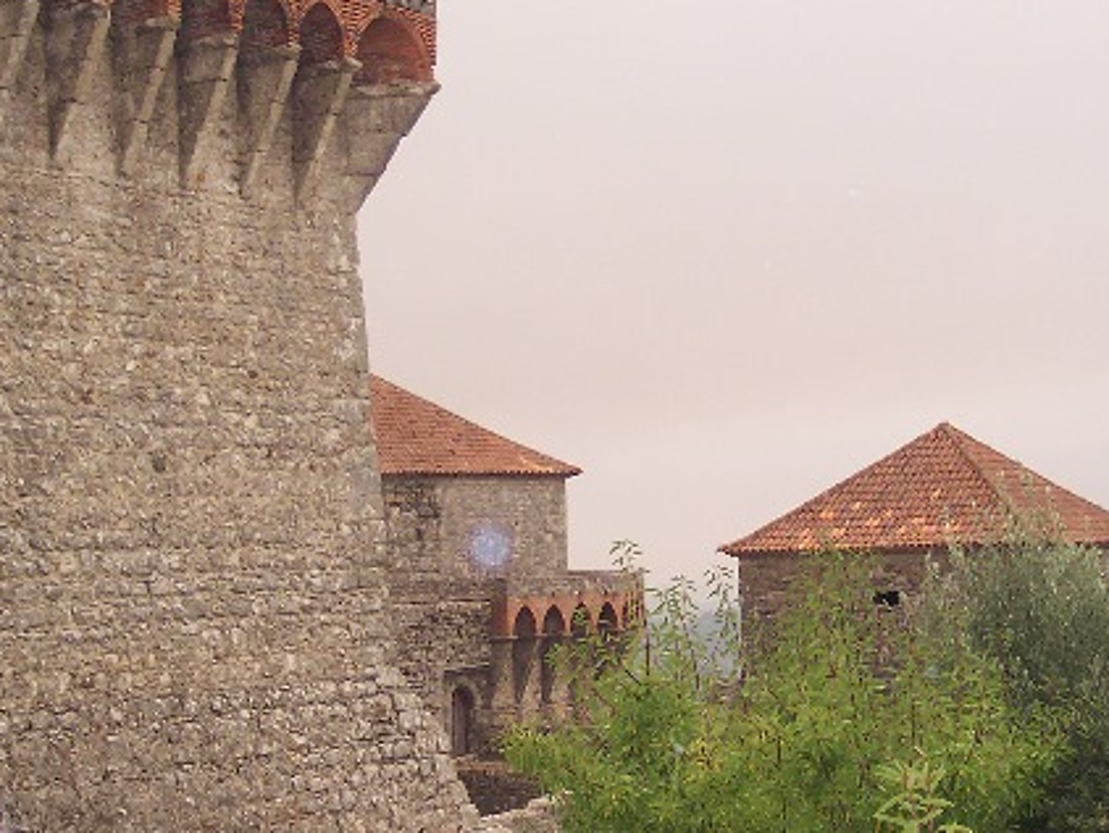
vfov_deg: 20.4
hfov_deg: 27.0
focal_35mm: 72
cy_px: 486
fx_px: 2308
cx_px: 639
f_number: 2.8
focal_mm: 8
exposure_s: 1/30
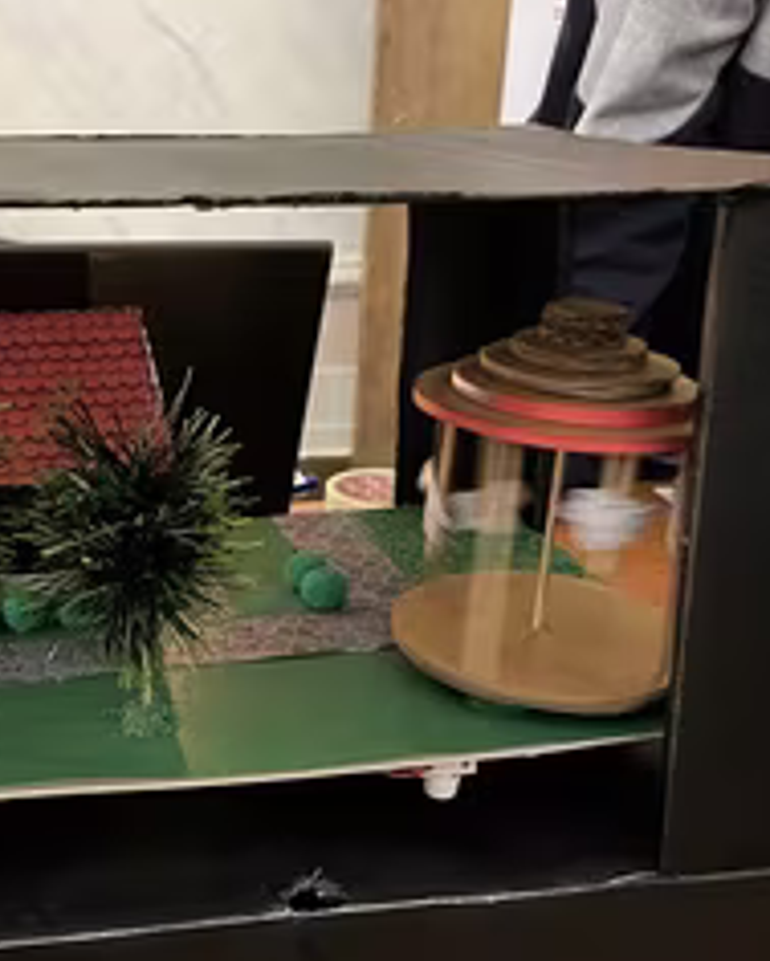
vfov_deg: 42.8
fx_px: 1224
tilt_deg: -20.7
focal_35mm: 43
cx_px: 130
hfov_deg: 33.7
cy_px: 533
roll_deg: +1.1
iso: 500
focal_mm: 5.1
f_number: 1.6
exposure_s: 1/25
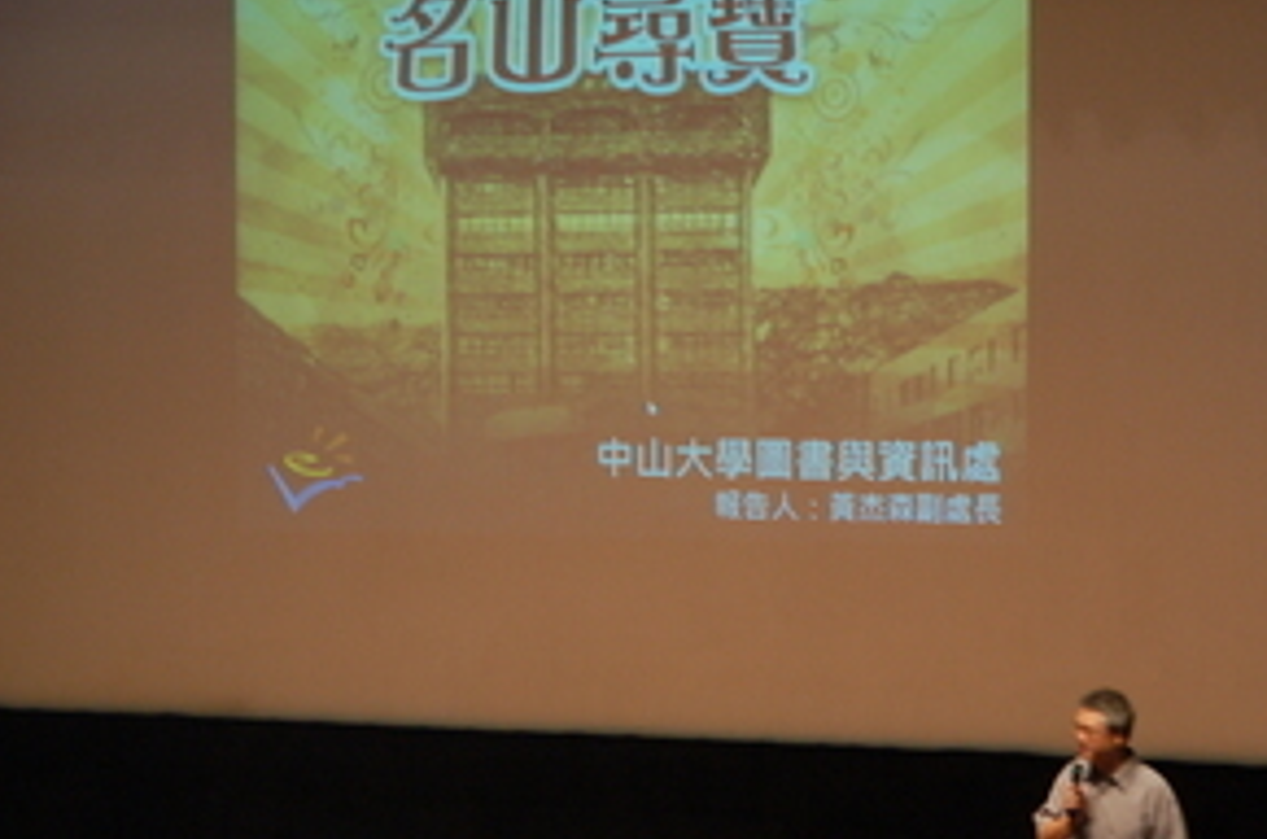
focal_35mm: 124
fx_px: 4355
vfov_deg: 11.0
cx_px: 826
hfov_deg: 16.5
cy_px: 391
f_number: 4.2
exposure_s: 1/20
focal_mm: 60
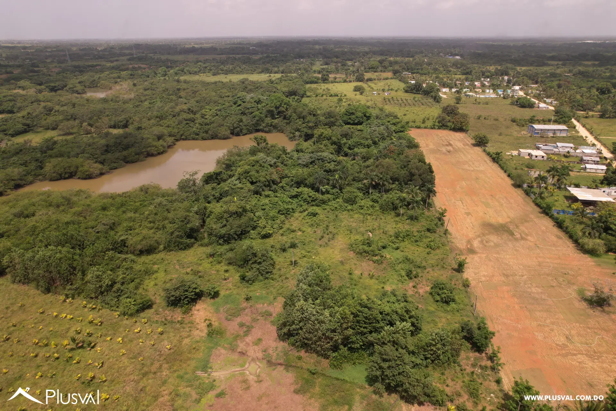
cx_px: 308
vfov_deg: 57.2
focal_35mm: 22
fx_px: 376
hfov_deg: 78.6
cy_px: 206
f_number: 2.8
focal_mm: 8.38
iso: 100
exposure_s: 1/60
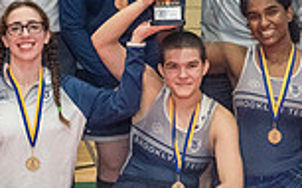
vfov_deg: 8.0
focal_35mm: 163
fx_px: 1339
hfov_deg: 12.8
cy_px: 59
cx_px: 269
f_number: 5.6
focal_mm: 35
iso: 4000
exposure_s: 1/200
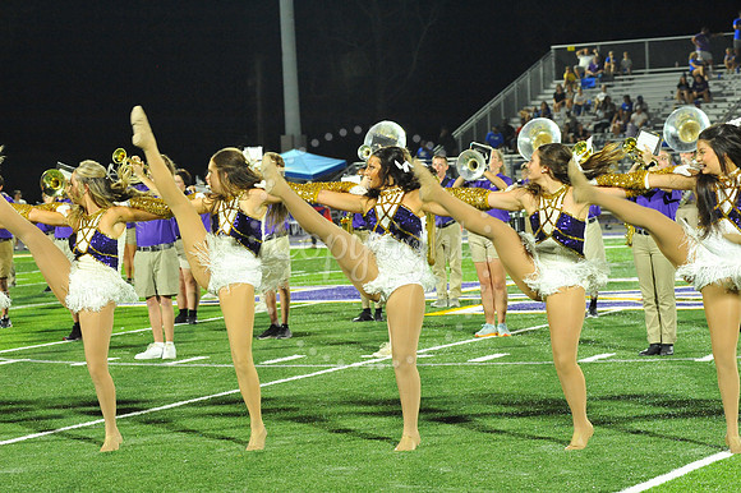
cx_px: 370
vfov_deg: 12.2
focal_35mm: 112
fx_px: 2304
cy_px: 246
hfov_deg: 18.3
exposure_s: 1/250
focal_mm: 112
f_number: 5.6
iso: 5000
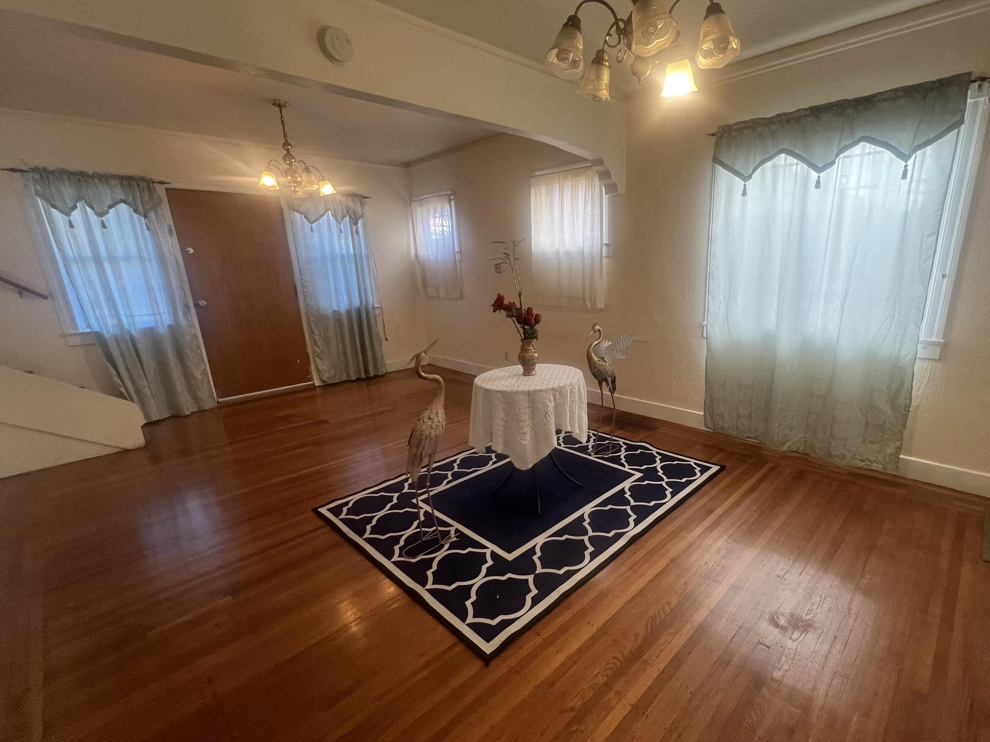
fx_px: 429
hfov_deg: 97.6
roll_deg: +1.7
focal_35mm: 15
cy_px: 390
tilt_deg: -16.0
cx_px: 562
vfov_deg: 81.7
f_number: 1.8
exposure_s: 1/60
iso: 160
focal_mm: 1.57
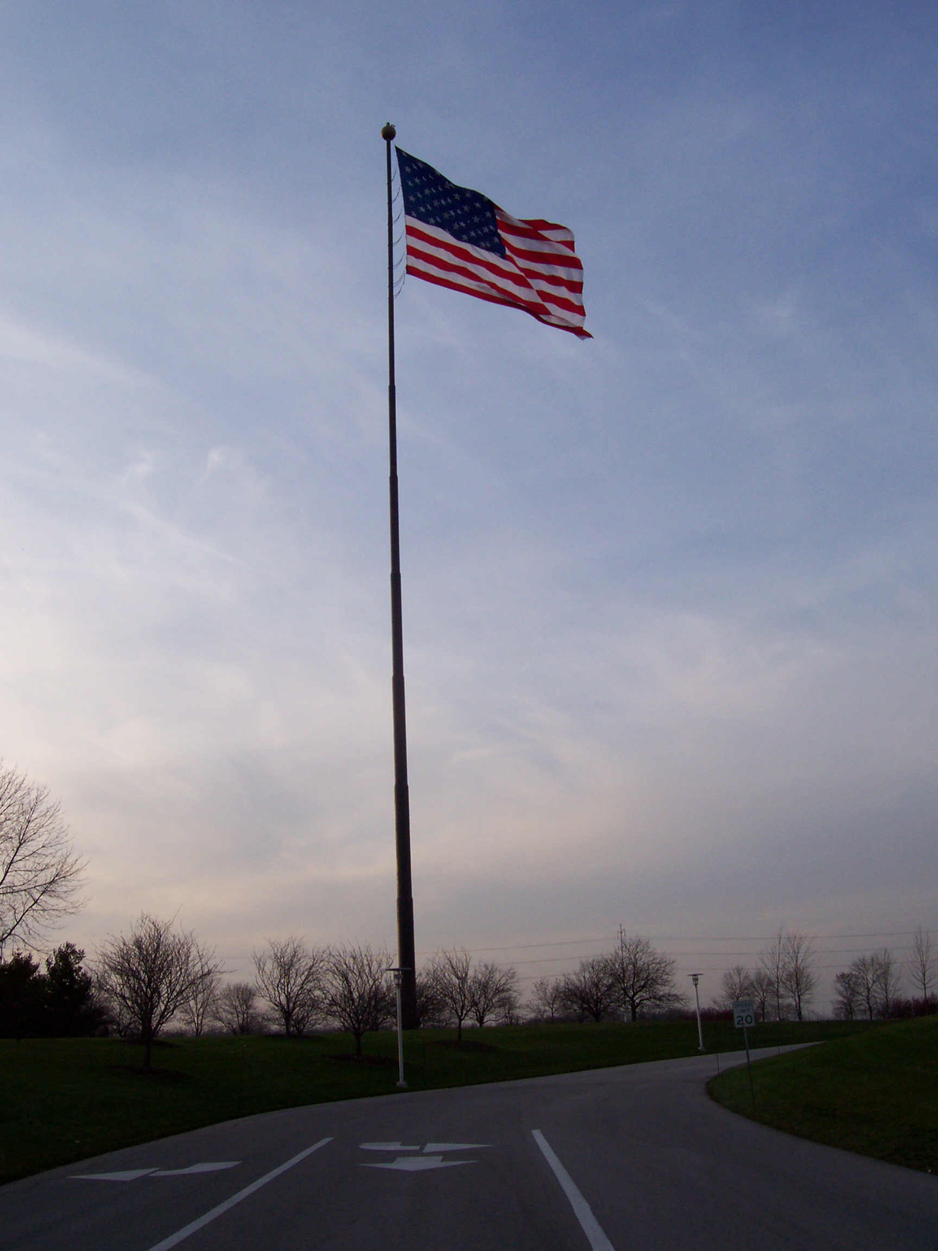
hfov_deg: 41.8
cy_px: 626
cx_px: 469
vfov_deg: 54.0
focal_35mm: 34
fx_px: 1228
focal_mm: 5.6
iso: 80
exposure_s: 1/256
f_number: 5.1
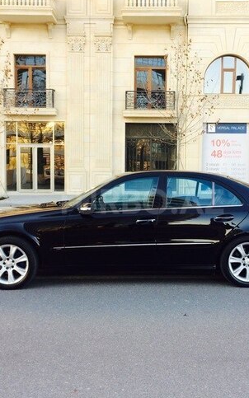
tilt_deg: -3.7
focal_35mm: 42
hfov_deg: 30.5
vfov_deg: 47.2
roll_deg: -0.5
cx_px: 139
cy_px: 201
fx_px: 456
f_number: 2.2
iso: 32
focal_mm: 4.15
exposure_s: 1/100
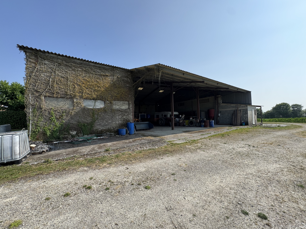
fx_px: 124
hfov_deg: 102.1
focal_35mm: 14
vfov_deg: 85.7
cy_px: 114
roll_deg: +1.9
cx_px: 153
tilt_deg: +1.6
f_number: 2.2
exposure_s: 1/796
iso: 40
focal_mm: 2.22
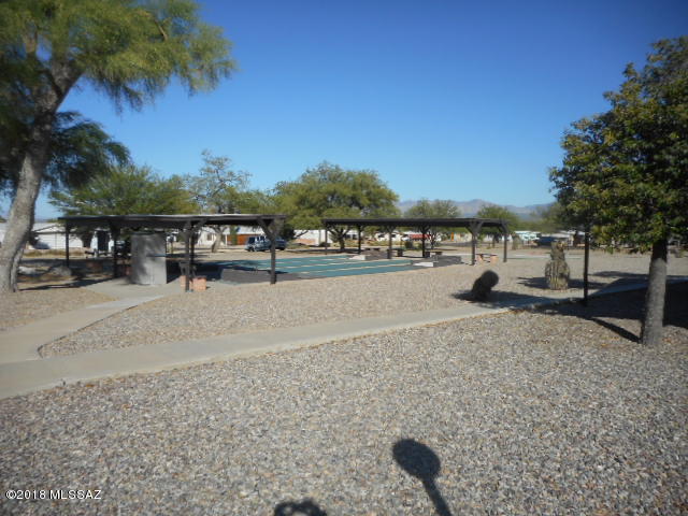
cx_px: 344
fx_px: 497
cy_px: 258
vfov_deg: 54.9
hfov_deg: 69.4
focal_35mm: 25
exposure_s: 1/1000
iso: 80
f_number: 3.7
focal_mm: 4.5
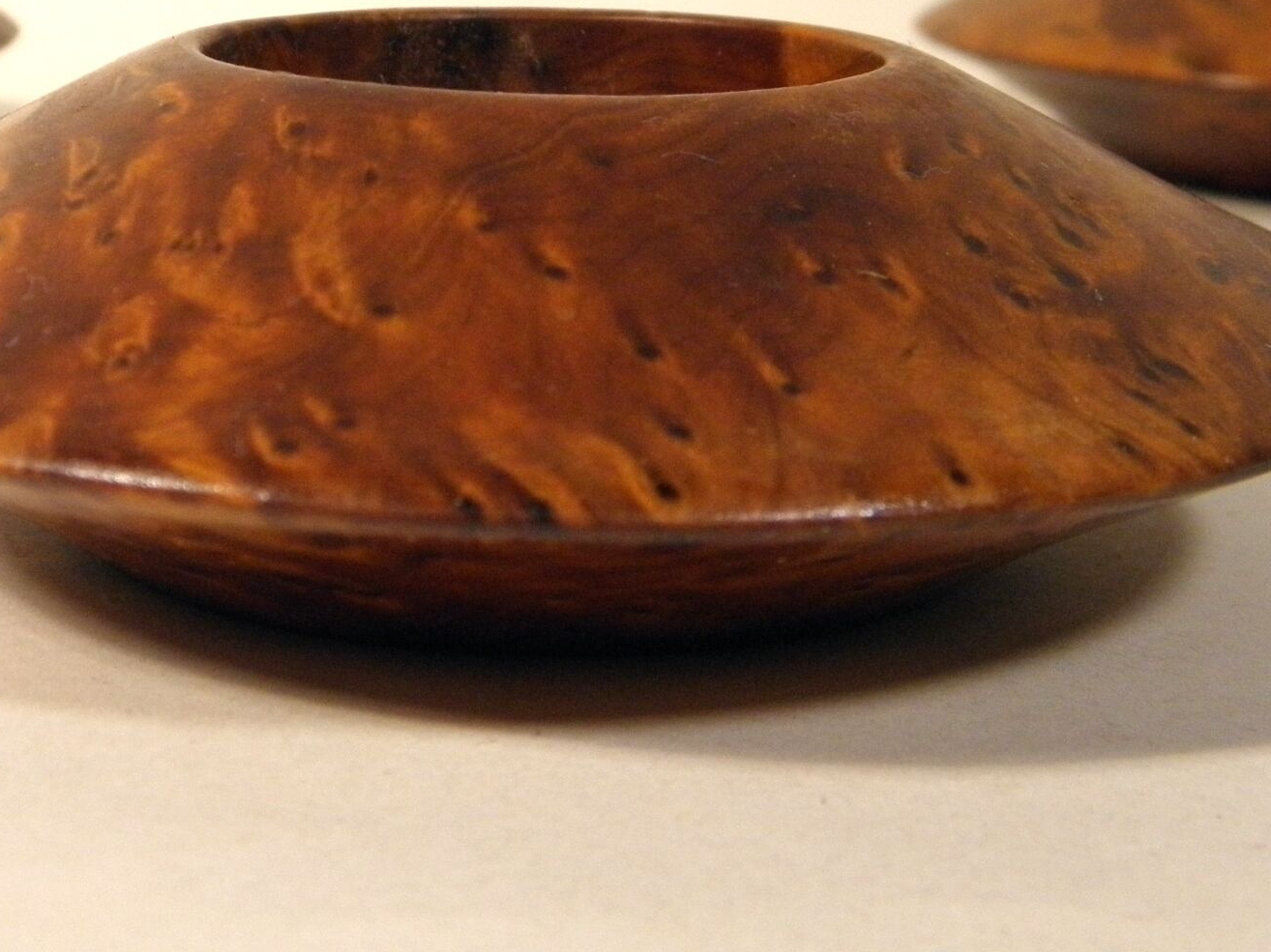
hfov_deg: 25.5
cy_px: 242
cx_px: 405
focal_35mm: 76
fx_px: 2790
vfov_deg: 19.2
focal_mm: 7.1
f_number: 3.8
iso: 200
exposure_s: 1/40
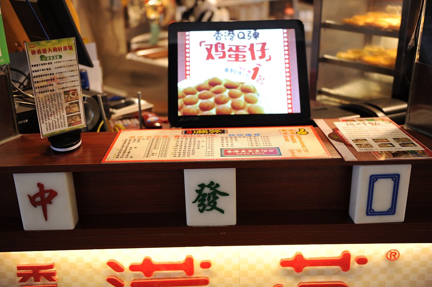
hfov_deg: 48.5
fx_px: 480
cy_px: 144
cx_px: 216
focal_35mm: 40
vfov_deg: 33.3
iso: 640
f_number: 2.8
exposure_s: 1/50
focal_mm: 40
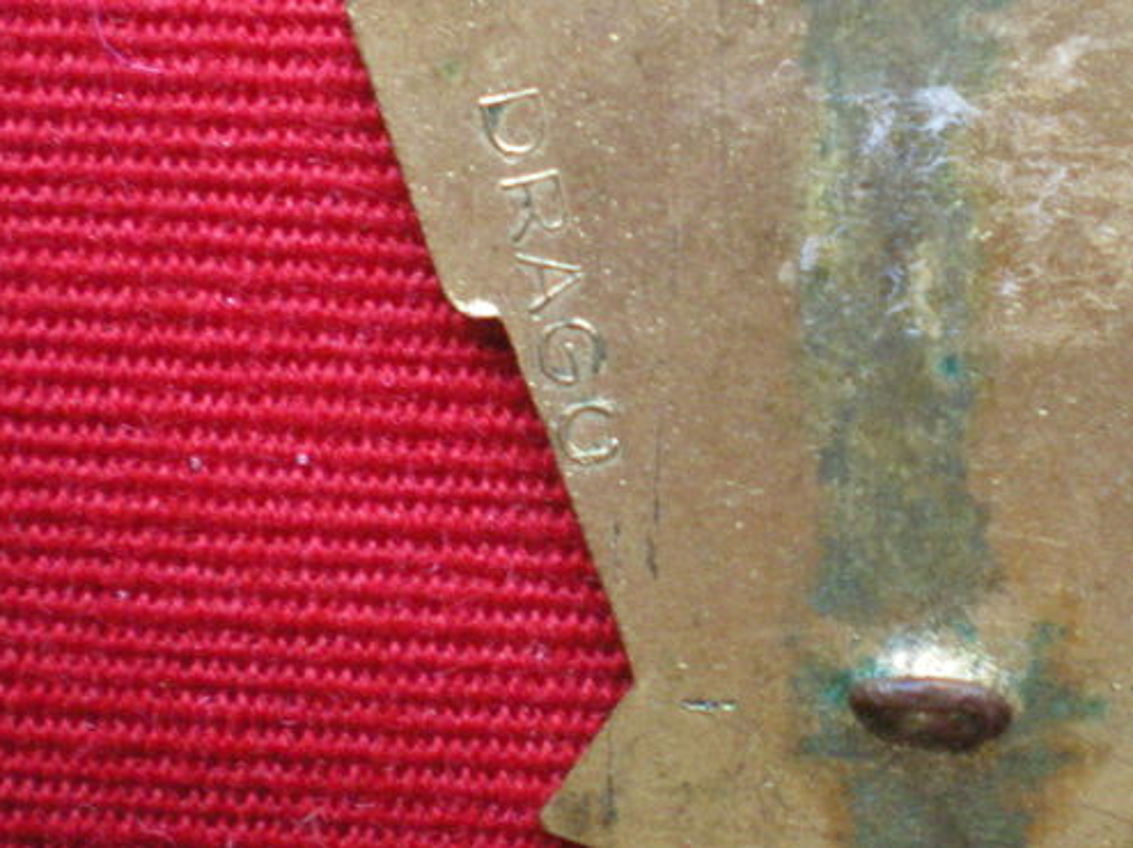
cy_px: 144
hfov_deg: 25.2
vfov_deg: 18.9
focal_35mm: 77
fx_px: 2519
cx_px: 773
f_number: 3.1
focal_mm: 6.3
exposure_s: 1/30
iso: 400
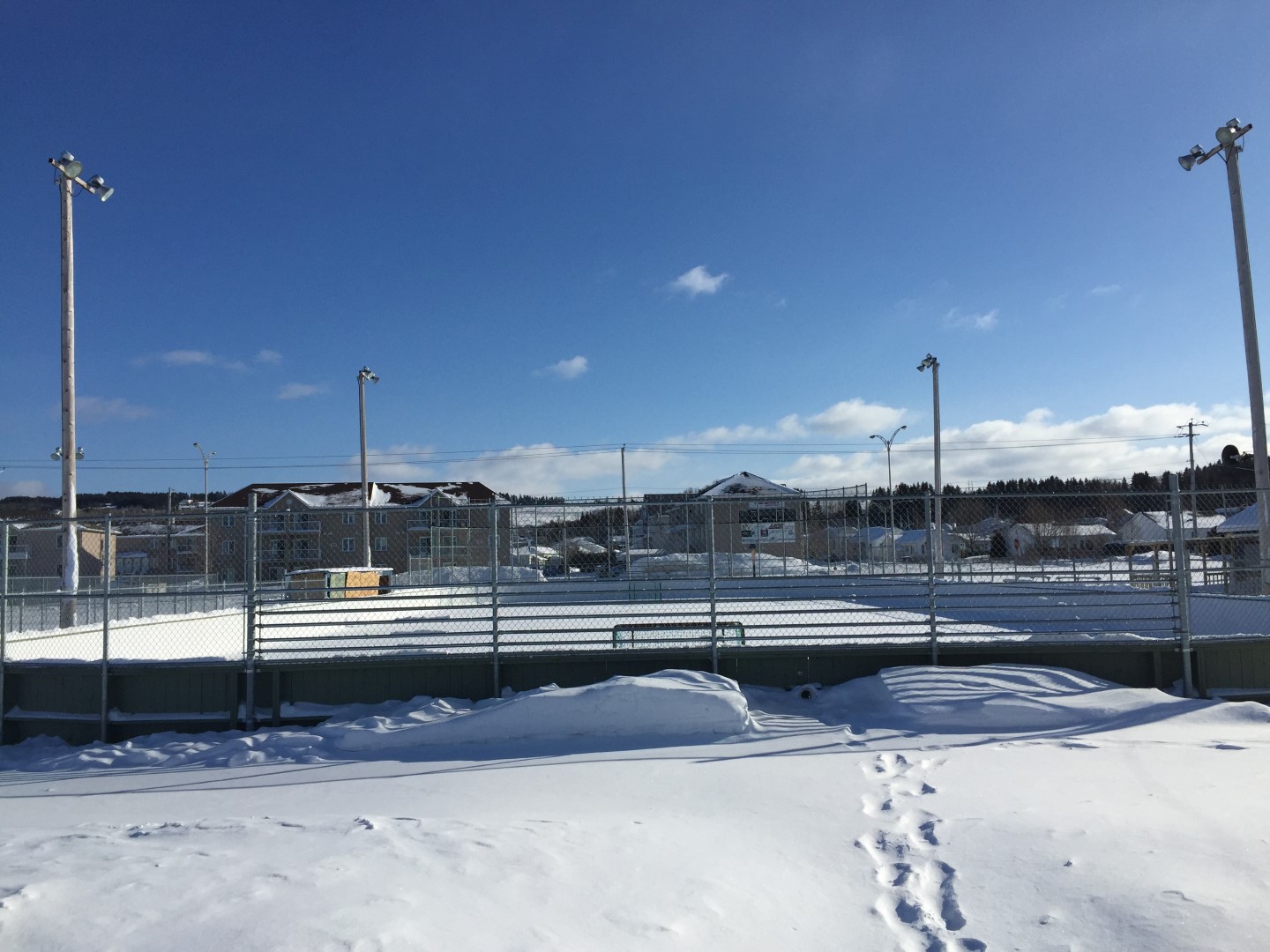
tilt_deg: +4.3
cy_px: 476
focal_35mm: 29
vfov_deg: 48.2
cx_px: 635
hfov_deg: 61.7
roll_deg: +2.0
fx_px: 1064
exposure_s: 1/5650
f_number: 2.2
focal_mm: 4.15
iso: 32
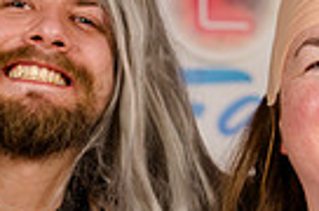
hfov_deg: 5.0
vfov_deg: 3.3
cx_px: 310
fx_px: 3669
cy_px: 224
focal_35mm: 415
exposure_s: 1/125
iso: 250
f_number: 4
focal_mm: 97
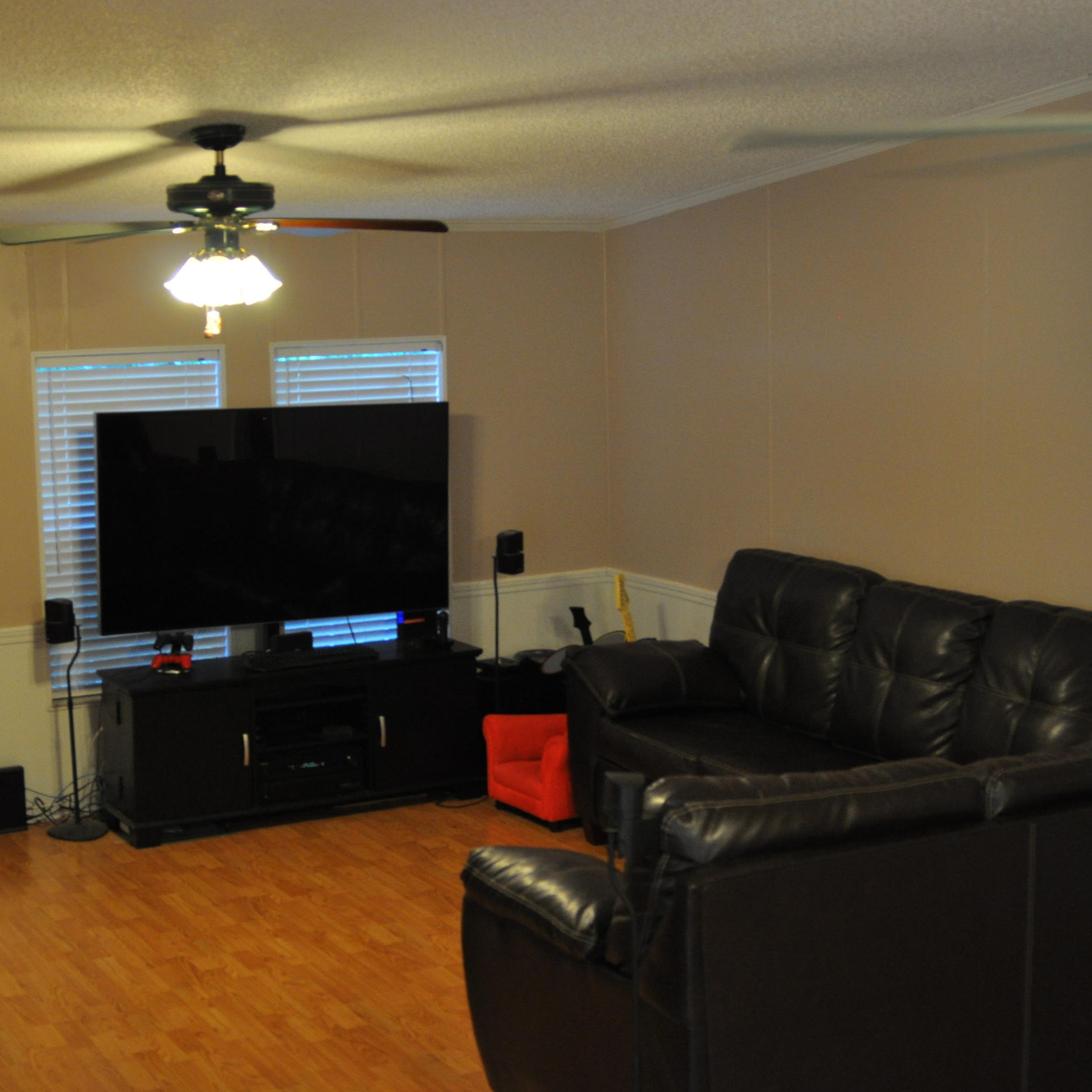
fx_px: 1927
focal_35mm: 54
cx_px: 478
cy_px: 546
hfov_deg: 31.6
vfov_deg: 31.6
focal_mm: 28
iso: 800
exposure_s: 1/50
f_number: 3.5
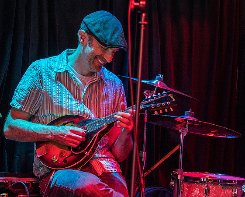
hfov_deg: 12.9
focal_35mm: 149
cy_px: 80
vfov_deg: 10.4
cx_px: 89
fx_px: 1079
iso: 1250
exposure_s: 1/50
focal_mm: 60
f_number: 2.8
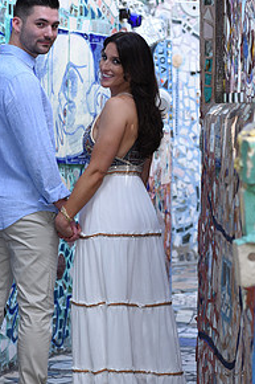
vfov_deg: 12.1
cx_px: 92
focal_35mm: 170
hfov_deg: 8.1
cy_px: 159
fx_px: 1808
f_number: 4
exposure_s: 1/200
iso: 320
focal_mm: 85
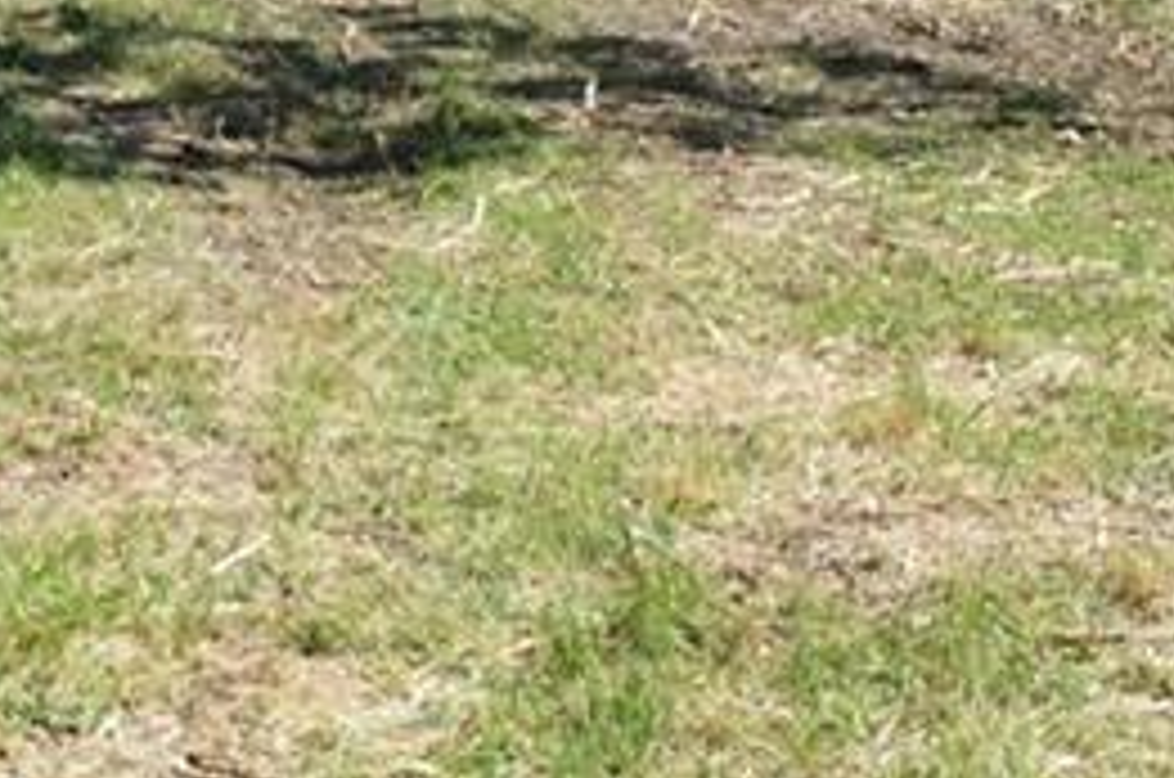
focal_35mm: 106
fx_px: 3450
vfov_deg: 11.8
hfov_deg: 18.7
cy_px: -634
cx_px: -45
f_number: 7.1
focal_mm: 18
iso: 100
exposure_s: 1/200
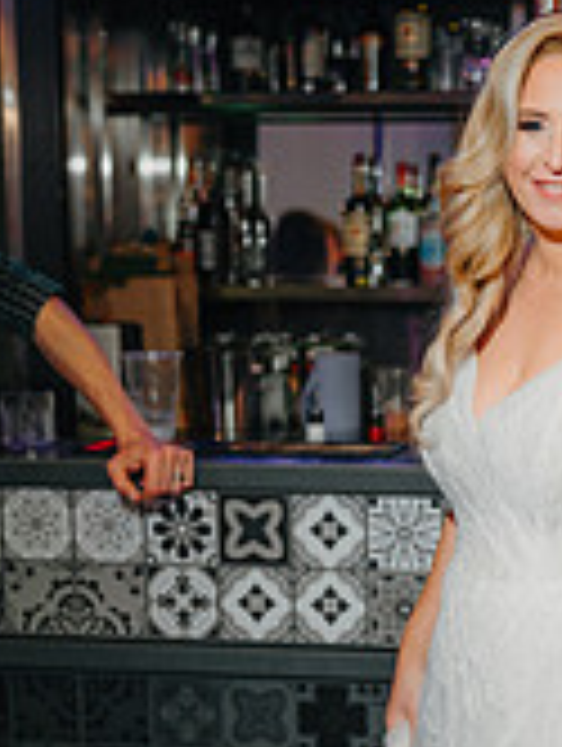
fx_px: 1965
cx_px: 566
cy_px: 544
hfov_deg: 16.0
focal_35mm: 91
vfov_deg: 21.4
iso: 200
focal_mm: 35
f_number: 2.2
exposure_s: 1/200
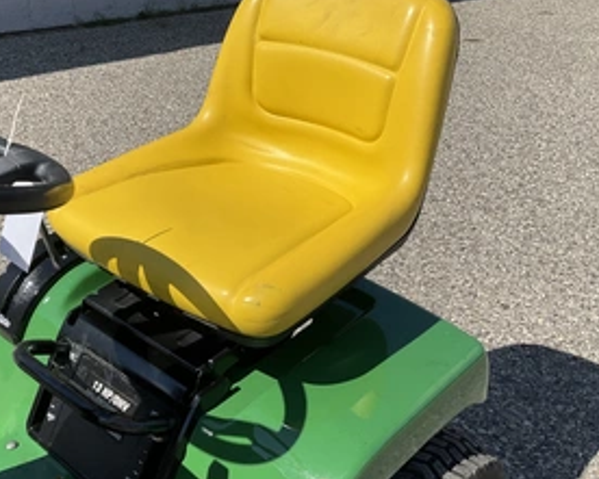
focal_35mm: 41
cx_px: 243
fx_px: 727
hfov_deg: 44.6
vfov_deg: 36.4
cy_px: 284
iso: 25
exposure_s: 1/3125
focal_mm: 3
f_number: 1.8
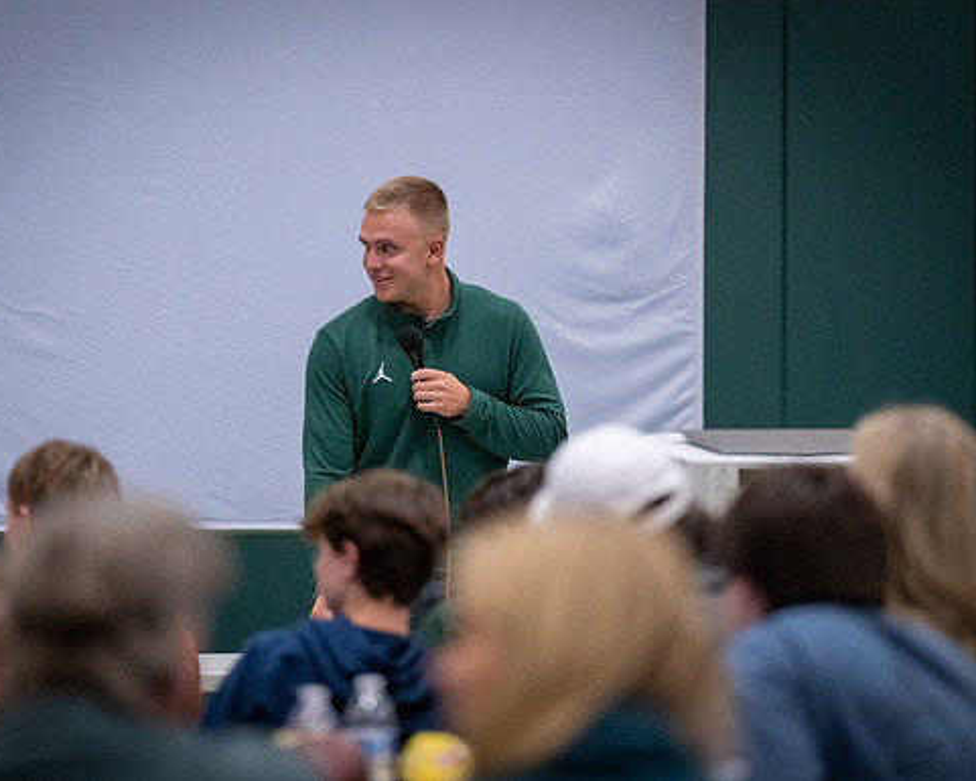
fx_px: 7252
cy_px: 361
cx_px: 447
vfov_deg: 6.2
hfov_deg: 7.7
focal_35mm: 251
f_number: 2.8
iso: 5000
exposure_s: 1/320
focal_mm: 200
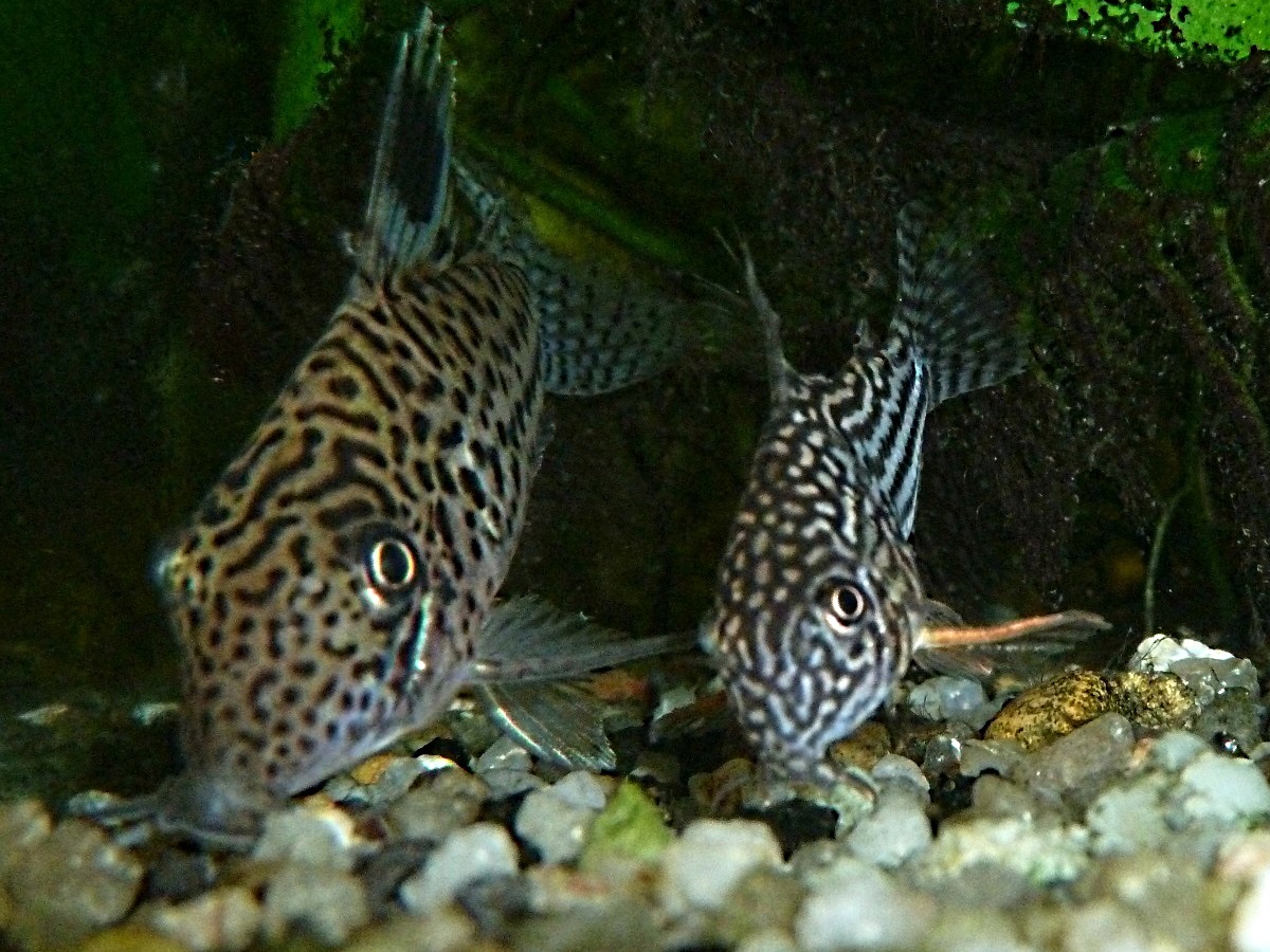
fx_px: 1761
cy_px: 476
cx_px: 635
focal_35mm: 48
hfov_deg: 39.7
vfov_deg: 30.3
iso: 400
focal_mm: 7.9
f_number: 4.5
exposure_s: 1/30
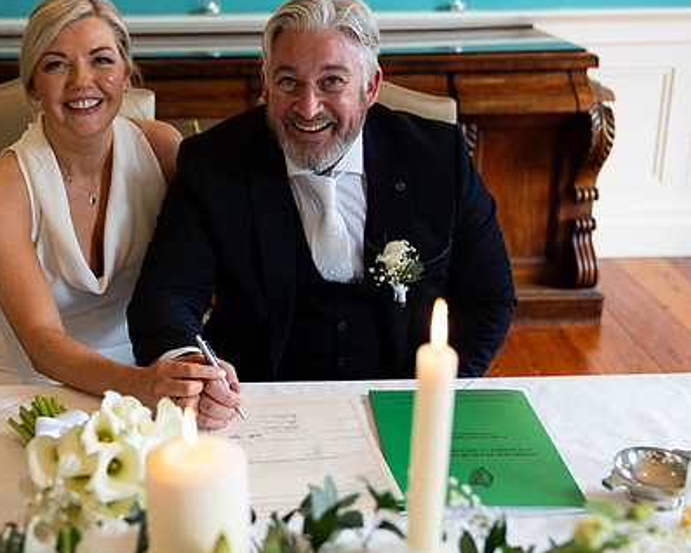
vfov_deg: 31.4
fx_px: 982
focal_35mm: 48
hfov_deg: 38.4
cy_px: 244
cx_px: 244
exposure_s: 1/160
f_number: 2.8
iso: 640
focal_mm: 35
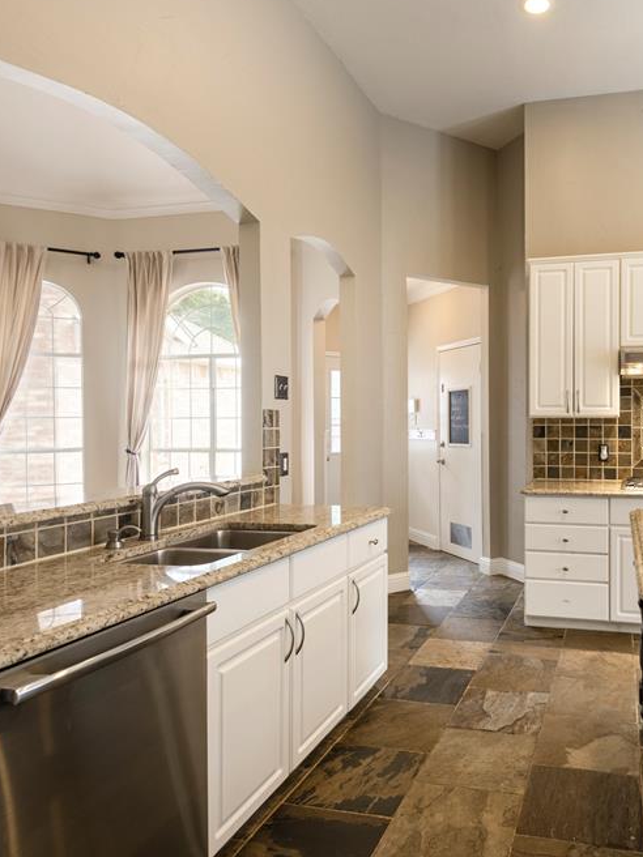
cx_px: 493
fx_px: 594
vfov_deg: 71.6
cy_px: 427
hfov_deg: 53.8
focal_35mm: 24
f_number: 7.1
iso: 100
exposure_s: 1/4
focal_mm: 16
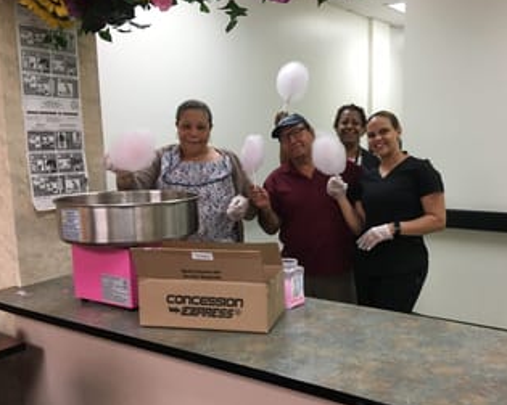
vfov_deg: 41.1
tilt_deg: -8.9
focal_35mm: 36
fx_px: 540
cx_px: 304
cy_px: 219
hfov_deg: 50.0
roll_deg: +1.9
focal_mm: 4.15
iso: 40
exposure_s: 1/30
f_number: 2.2
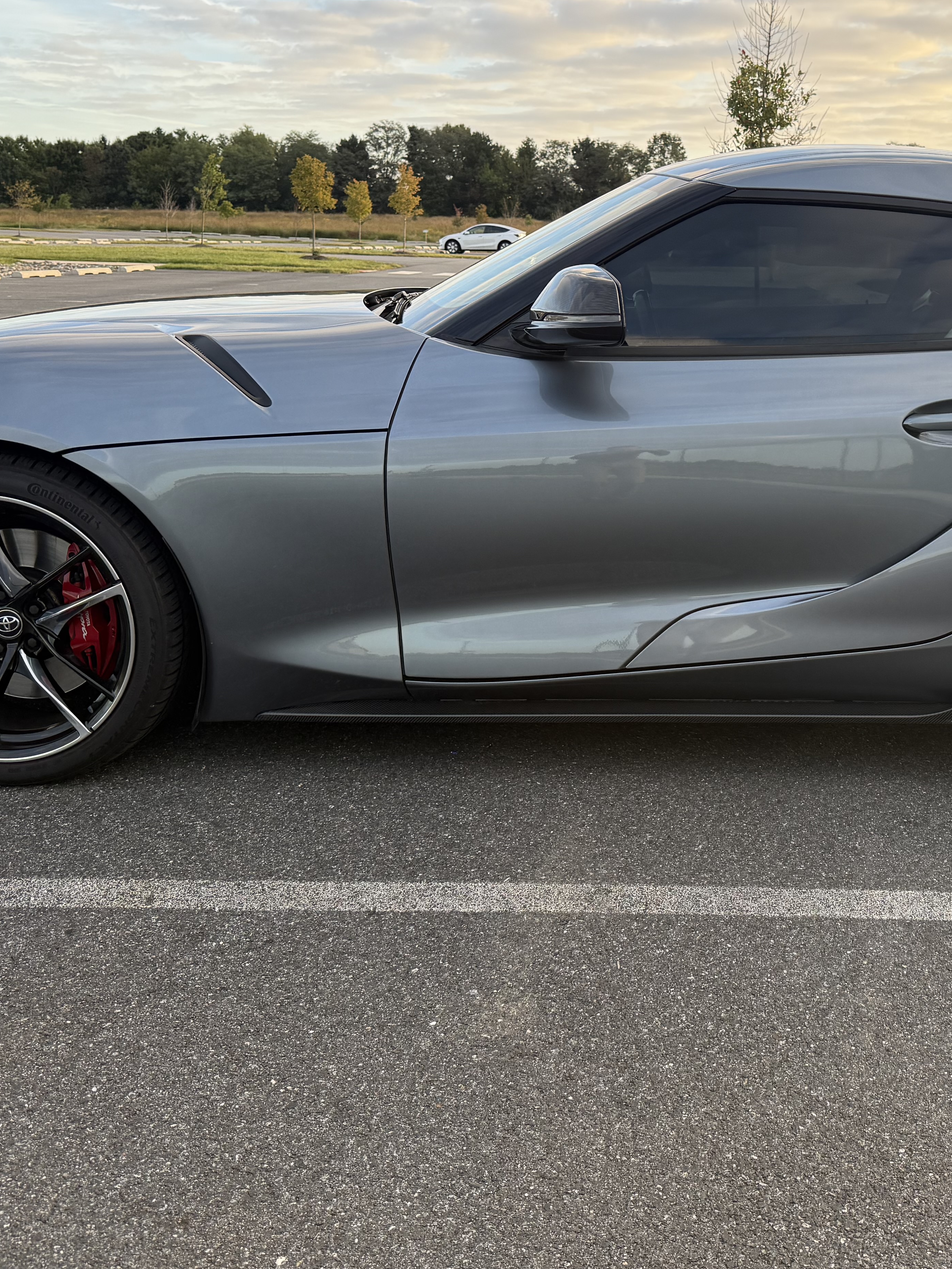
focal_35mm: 37
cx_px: 735
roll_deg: -2.6
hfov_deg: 37.5
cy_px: 569
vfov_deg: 50.1
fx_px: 1357
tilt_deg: -12.8
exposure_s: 1/757
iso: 100
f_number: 1.78
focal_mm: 6.76
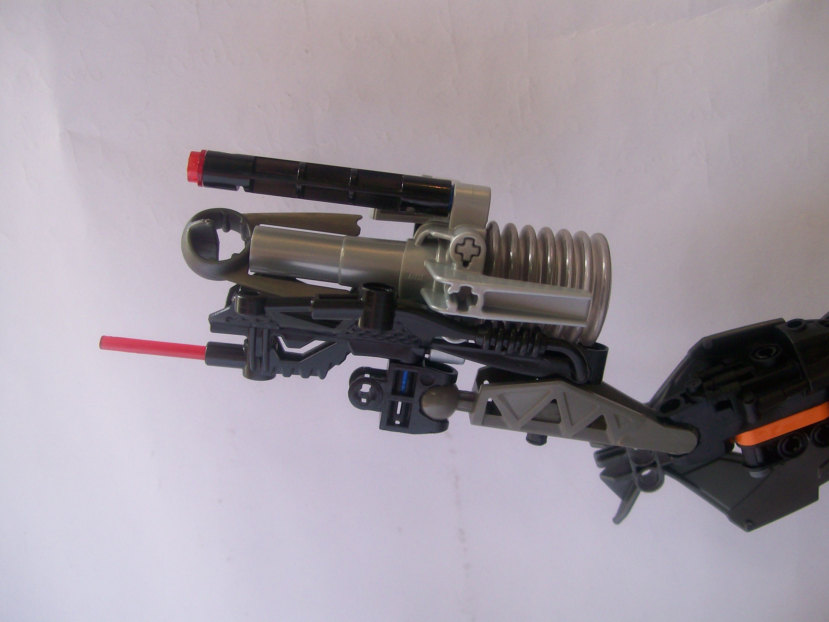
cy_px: 311
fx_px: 862
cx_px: 414
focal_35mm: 36
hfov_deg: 51.4
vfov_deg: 39.7
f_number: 2.7
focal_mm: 6
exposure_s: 1/45.4
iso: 80
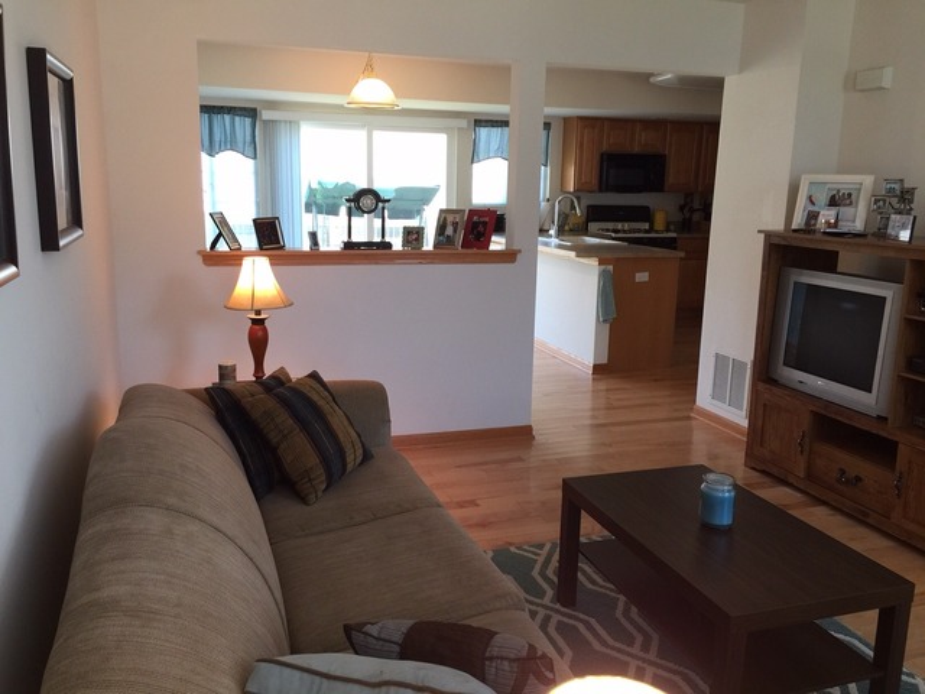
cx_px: 462
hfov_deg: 61.7
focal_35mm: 29
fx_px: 775
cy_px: 347
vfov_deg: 48.2
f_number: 2.2
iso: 40
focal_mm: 4.15
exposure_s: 1/30
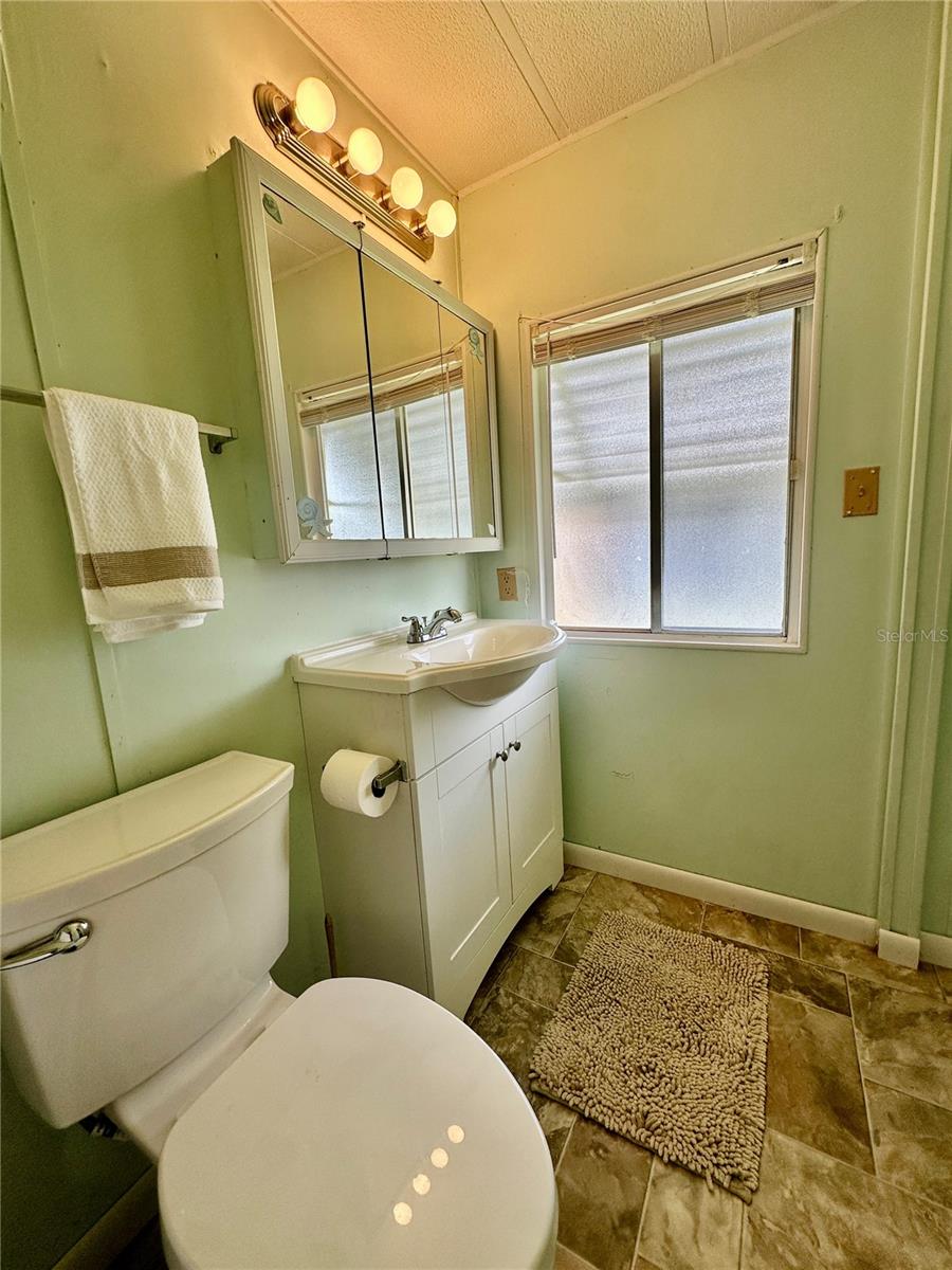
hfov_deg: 85.7
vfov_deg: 102.1
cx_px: 476
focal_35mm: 14
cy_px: 635
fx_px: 513
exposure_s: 1/120
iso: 50
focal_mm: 2.22
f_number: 2.2
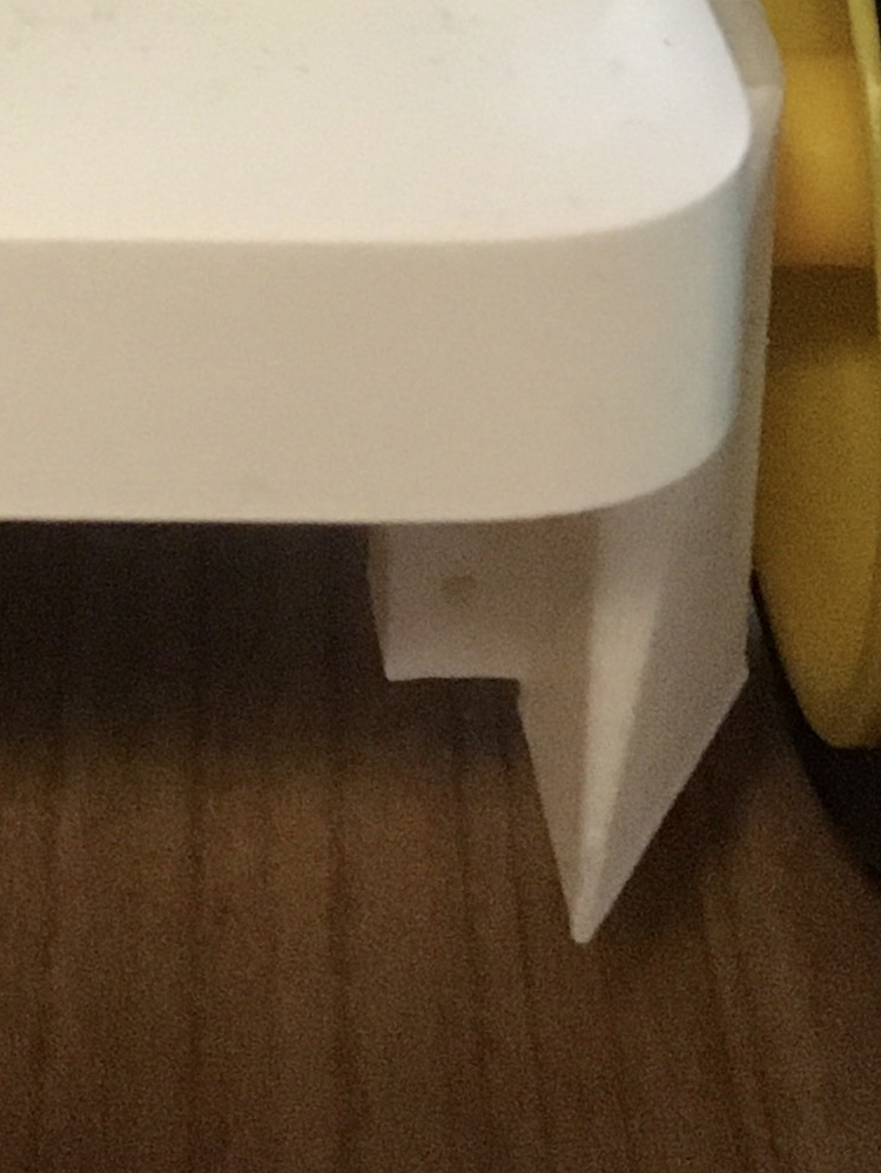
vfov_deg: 14.6
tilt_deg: -14.6
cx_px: -261
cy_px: -995
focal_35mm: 117
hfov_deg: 12.3
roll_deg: -1.8
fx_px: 3968
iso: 200
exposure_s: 1/17
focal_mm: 4.15
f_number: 2.2
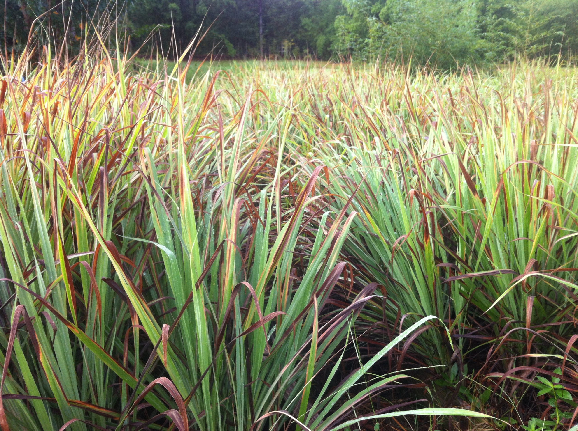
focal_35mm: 35
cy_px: 216
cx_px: 289
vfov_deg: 40.6
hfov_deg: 52.7
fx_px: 584
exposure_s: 1/173
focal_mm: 3.85
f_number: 2.8
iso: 80
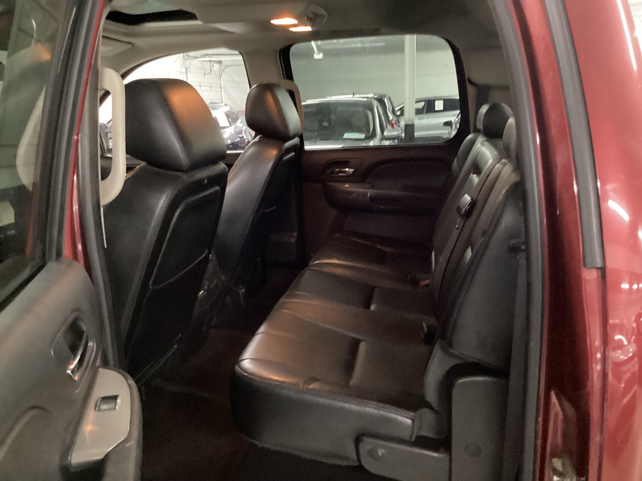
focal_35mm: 31
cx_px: 321
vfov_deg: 45.4
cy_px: 240
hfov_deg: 58.4
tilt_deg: -15.4
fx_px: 575
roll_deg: +2.0
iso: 640
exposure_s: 1/17
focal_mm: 3.3
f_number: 2.4
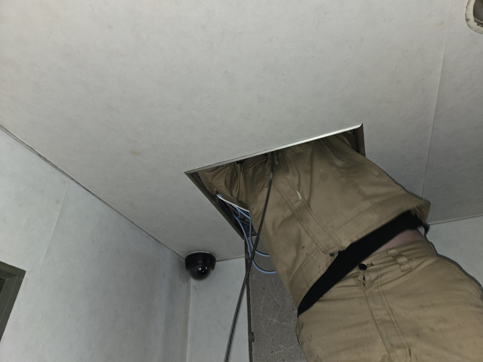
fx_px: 321
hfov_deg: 73.9
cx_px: 242
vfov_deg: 58.9
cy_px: 181
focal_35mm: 23
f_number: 1.8
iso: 64
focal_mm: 5.4
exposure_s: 1/50
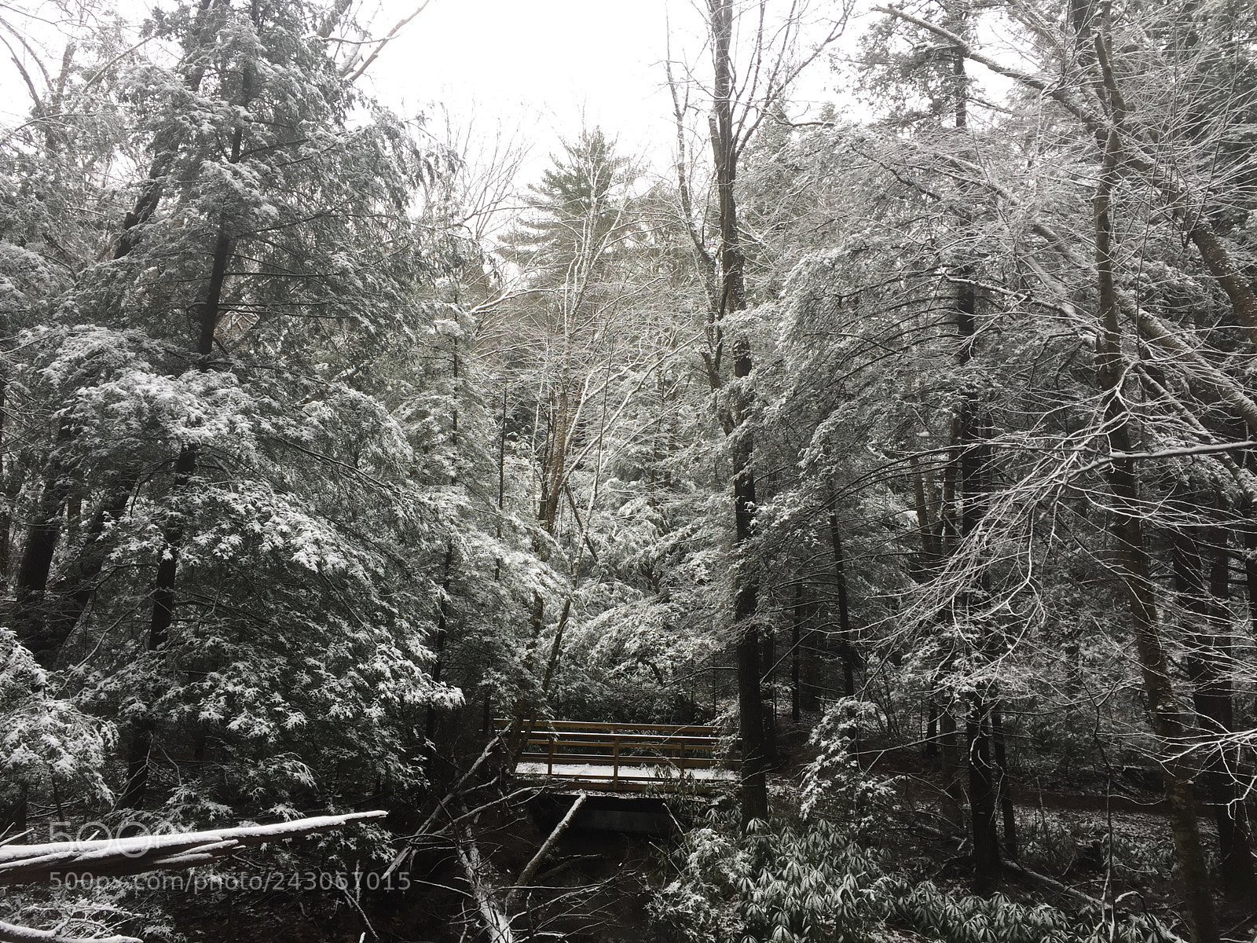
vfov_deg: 48.2
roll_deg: -3.5
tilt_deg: +8.0
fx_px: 1053
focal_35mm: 29
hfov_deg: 61.7
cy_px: 472
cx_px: 628
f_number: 2.2
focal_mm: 4.15
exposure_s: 1/120
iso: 32
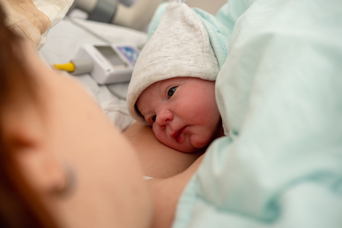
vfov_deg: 32.6
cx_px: 171
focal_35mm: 41
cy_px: 114
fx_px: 389
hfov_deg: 47.4
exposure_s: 1/250
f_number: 2.2
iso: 250
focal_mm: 27
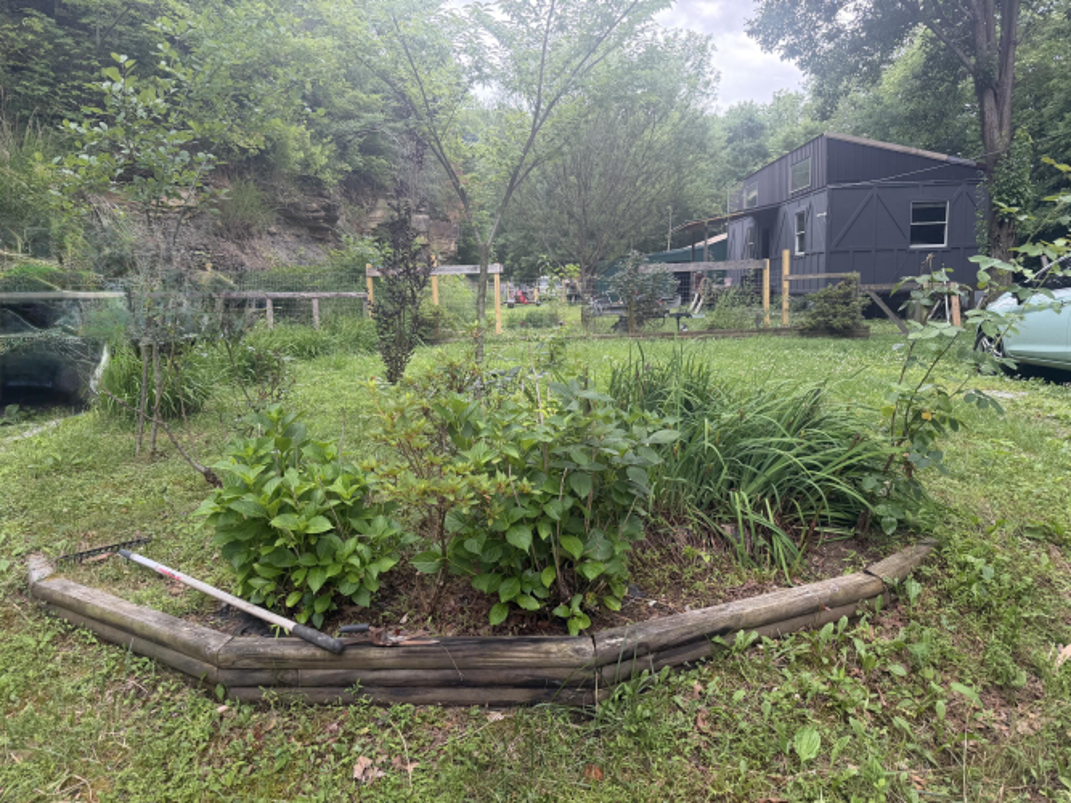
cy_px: 402
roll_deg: +2.0
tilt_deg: -8.5
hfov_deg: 71.6
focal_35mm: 24
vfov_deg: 56.8
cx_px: 536
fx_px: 742
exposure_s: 1/391
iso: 100
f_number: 1.78
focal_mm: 6.76
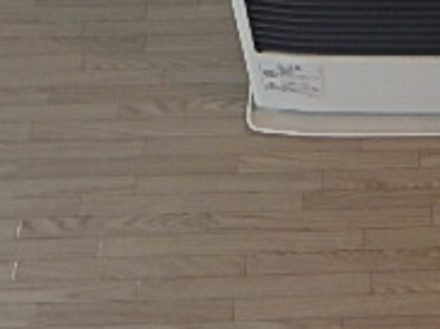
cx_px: 399
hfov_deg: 25.5
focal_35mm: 74
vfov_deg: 18.3
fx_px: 939
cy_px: -119
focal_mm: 3.7
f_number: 3.5
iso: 320
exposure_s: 1/30
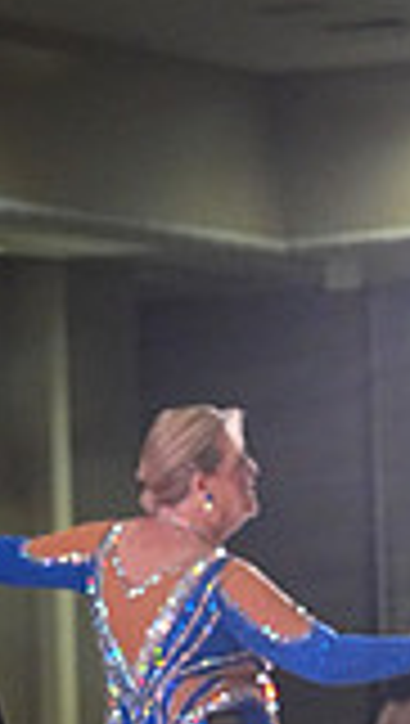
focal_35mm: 275
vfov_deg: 7.7
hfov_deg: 4.4
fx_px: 5296
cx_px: -322
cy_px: 1007
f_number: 5.6
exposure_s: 1/320
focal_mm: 73
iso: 5000
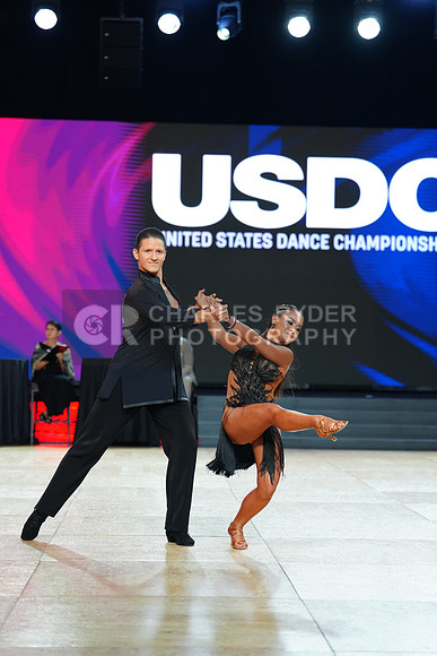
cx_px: 218
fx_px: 1528
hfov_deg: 16.3
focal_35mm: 84
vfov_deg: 24.2
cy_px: 328
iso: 800
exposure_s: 1/400
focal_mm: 84
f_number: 2.8
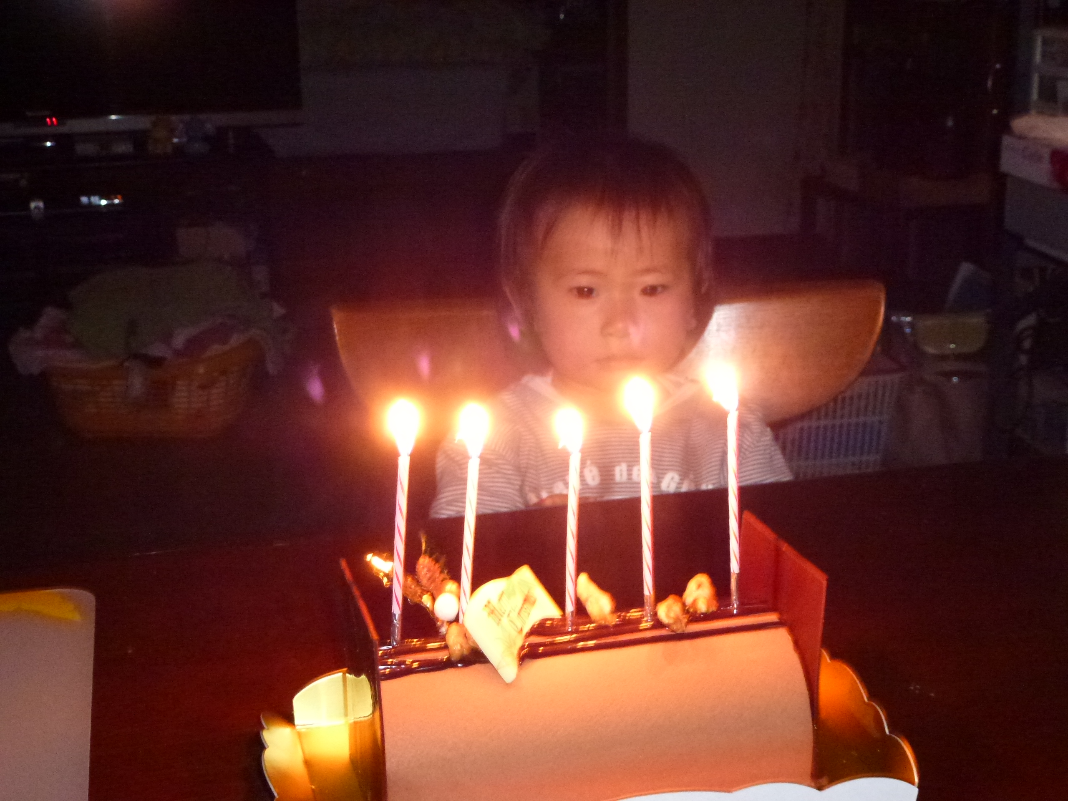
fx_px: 1512
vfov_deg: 29.7
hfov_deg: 38.9
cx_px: 534
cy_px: 400
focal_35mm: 49
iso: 800
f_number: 4.1
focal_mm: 8.7
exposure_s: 1/5
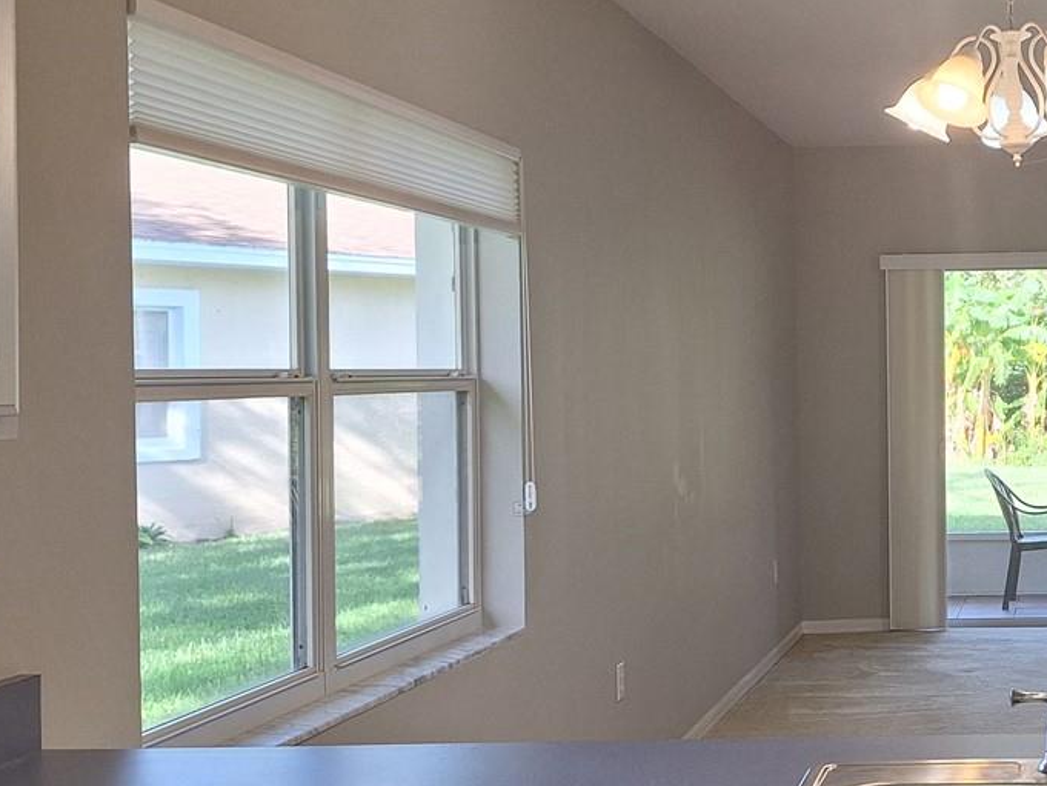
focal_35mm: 54
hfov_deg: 33.2
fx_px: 1634
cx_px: 989
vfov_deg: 27.0
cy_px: 368
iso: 64
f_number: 1.8
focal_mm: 5.54
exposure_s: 1/120
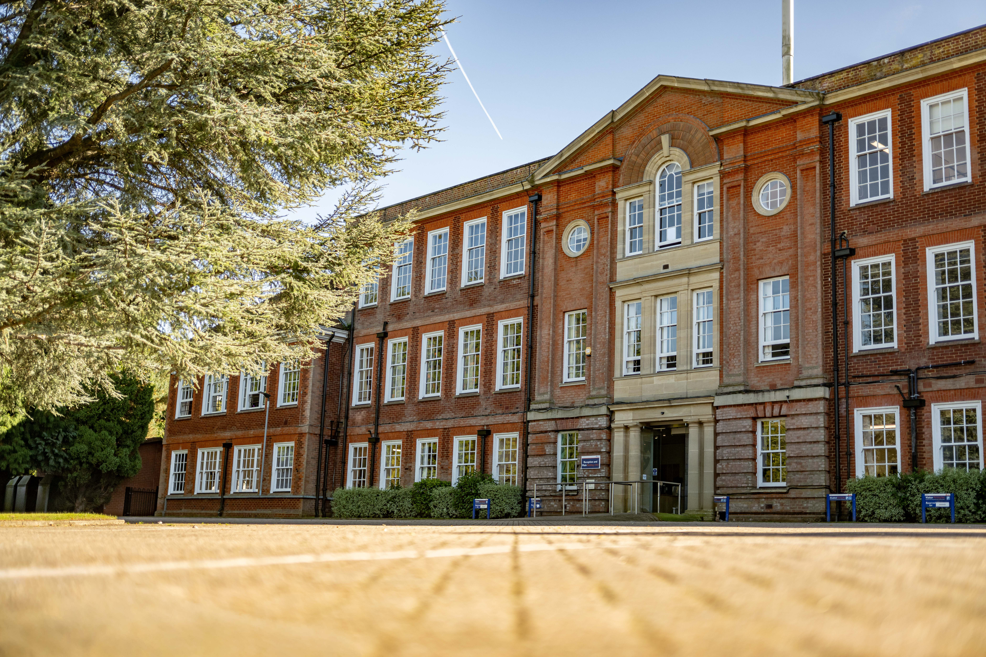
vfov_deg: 33.4
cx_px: 493
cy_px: 328
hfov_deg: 48.5
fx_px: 1095
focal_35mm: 40
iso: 320
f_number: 2
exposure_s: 1/2500
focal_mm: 40
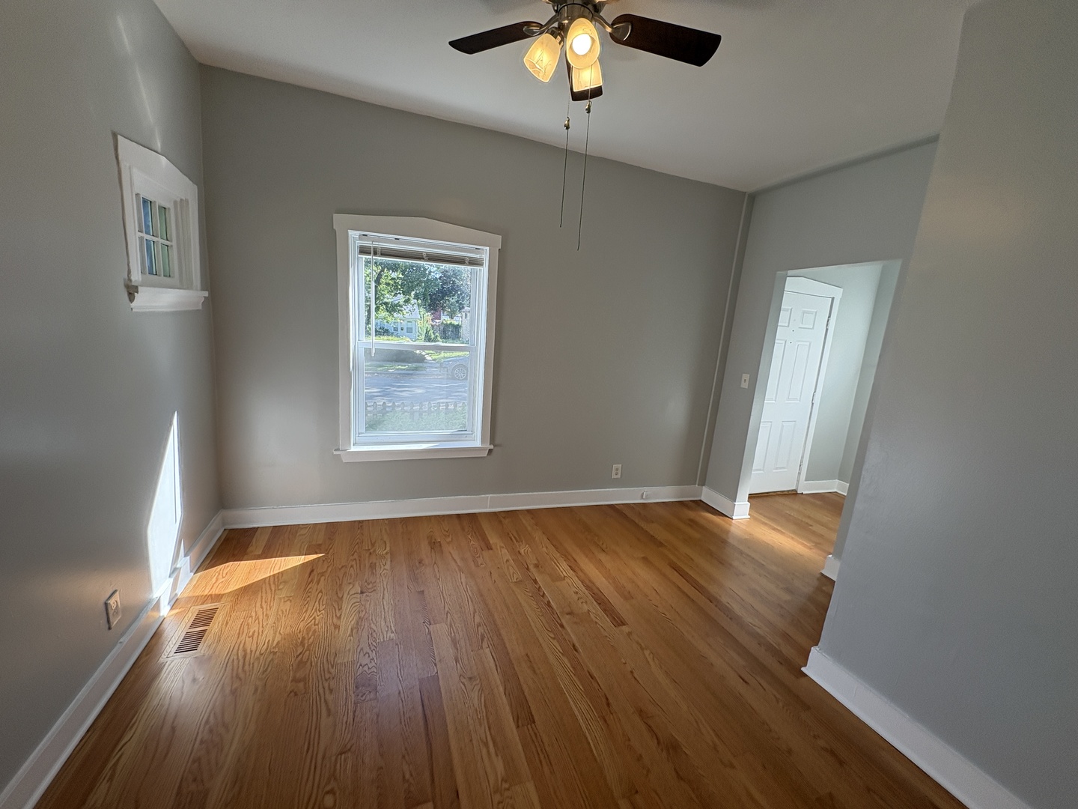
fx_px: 436
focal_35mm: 14
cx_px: 539
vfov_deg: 85.7
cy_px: 404
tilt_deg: -10.9
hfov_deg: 102.1
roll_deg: -3.1
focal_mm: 2.22
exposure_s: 1/177
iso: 64
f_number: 2.2
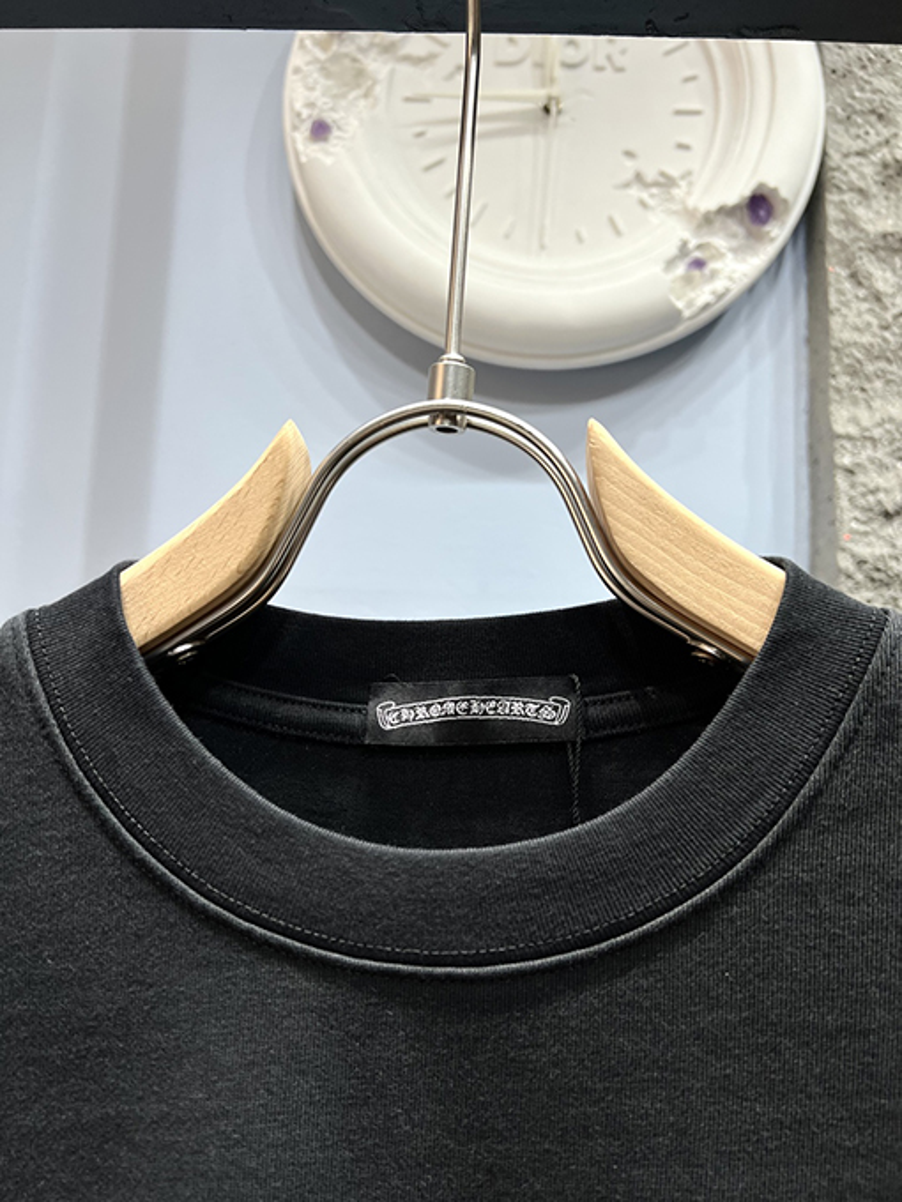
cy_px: 601
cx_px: 451
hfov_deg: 53.1
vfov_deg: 67.3
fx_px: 903
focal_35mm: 26
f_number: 1.5
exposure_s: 1/991
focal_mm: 5.7
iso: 50
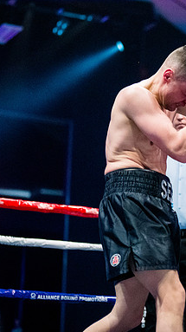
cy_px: 167
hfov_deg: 10.1
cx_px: 203
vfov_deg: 18.0
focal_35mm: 119
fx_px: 1045
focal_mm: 50
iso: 6400
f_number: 1.4
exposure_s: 1/1600
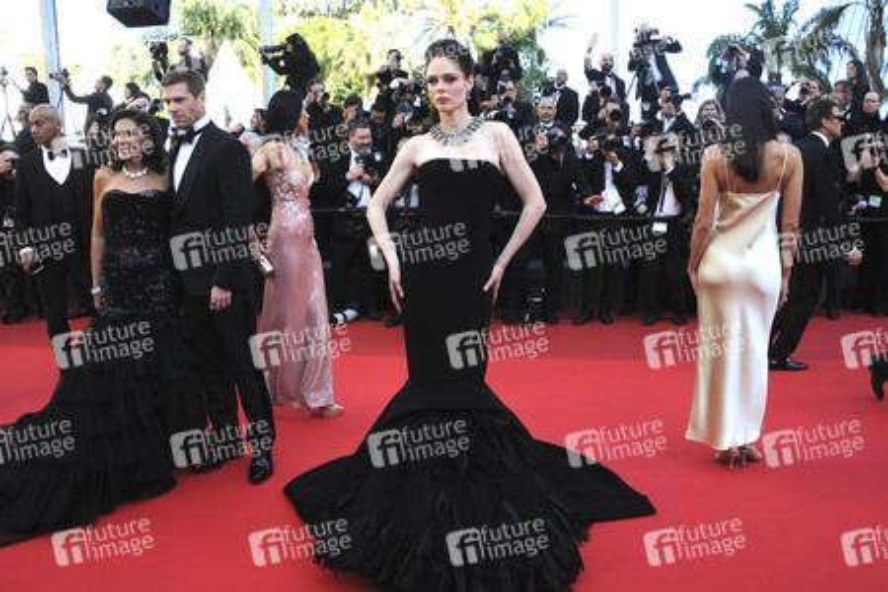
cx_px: 444
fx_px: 691
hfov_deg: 65.5
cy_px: 296
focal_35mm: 28
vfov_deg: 46.4
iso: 640
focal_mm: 28
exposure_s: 1/250
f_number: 7.1
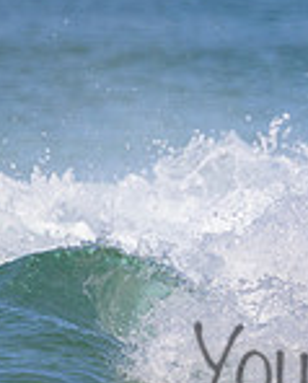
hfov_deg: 0.7
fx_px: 26661
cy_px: 340
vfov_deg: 0.8
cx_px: 461
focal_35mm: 2347
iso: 720
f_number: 11
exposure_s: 1/2000
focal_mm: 640
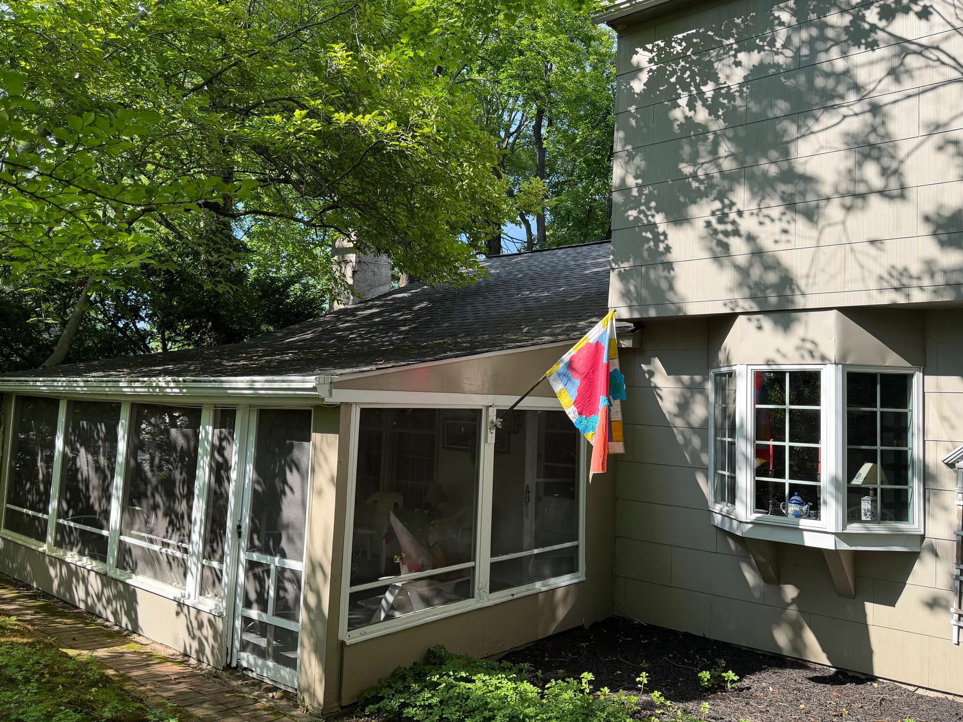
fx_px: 779
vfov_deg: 49.8
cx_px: 467
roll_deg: -1.6
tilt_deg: +4.0
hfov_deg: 63.4
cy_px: 354
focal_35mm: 28
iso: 100
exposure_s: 1/1174
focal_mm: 6.76
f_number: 1.78
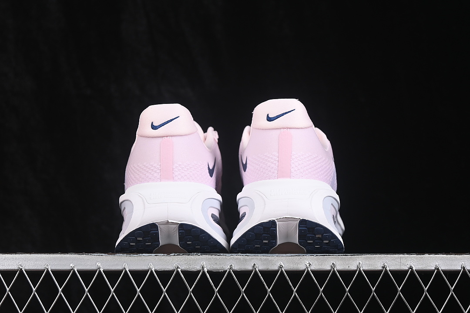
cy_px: 156
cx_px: 235
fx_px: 979
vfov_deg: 18.2
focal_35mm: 75
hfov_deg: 27.0
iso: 160
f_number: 7.1
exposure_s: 1/60
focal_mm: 50
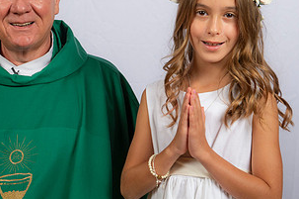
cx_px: 68
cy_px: 93
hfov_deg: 17.7
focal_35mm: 115
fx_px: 954
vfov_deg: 11.9
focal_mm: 60
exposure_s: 1/200
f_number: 8
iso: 320
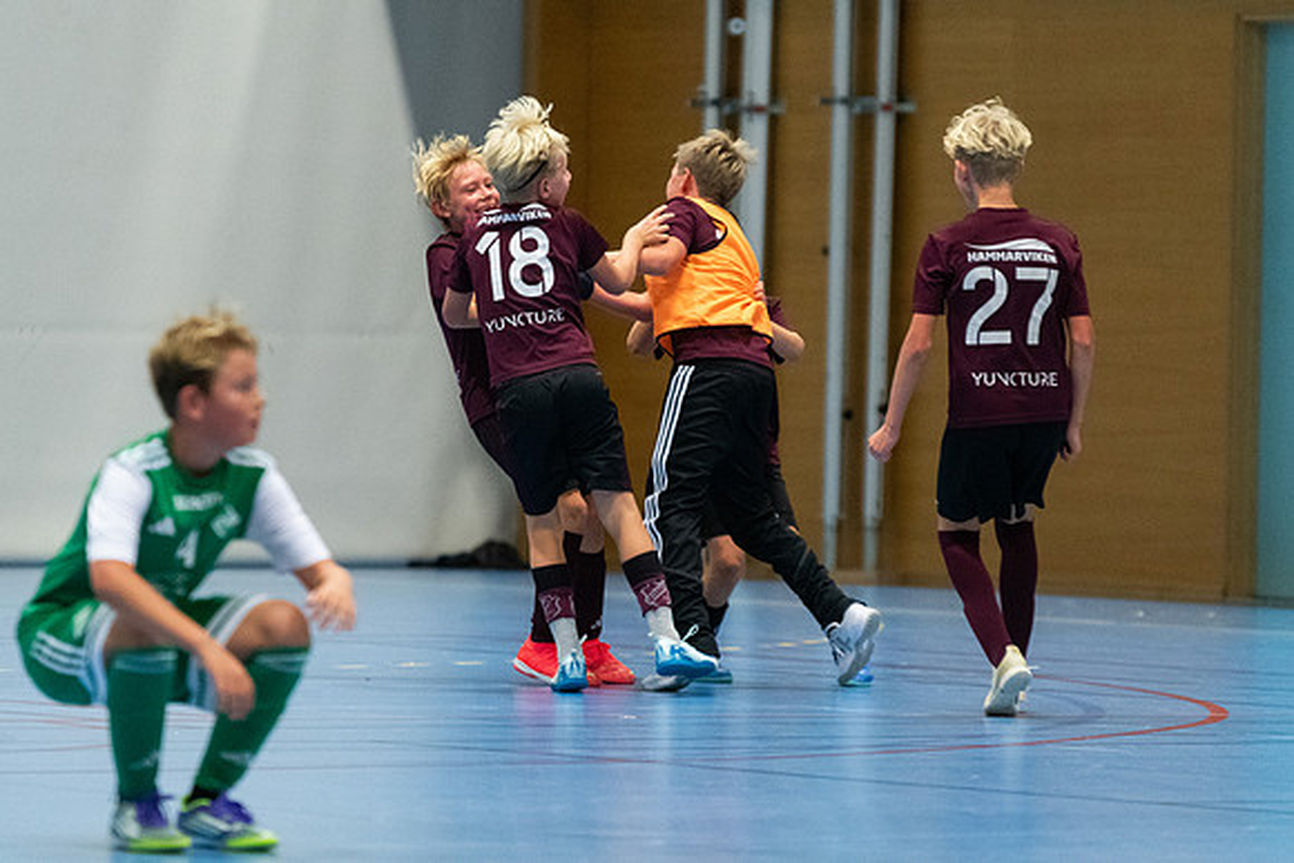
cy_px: 432
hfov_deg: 6.7
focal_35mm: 305
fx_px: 10982
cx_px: 647
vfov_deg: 4.5
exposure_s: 1/500
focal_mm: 200
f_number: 3.2
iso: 5000
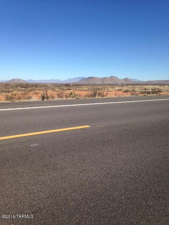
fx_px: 215
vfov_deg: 55.4
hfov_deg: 42.9
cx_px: 84
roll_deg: -0.7
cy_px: 112
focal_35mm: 33
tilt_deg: -10.5
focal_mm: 4.12
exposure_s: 1/2088
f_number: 2.4
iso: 50
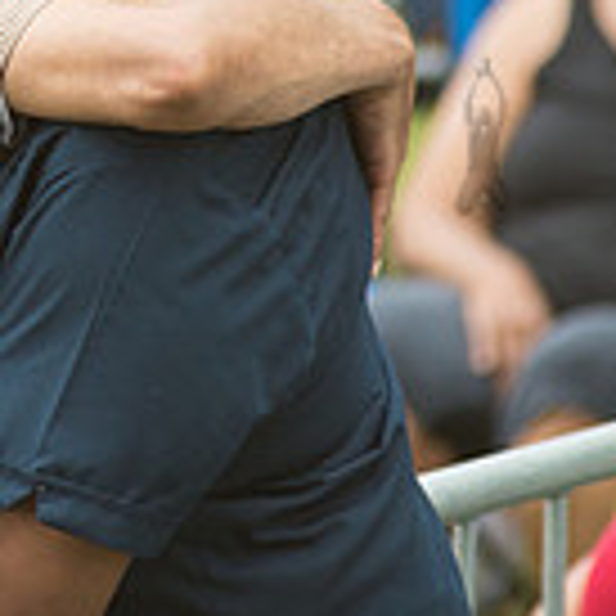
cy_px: -83
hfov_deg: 2.4
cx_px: -99
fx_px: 14536
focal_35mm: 722
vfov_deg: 2.4
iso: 640
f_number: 4
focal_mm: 200
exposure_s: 1/200
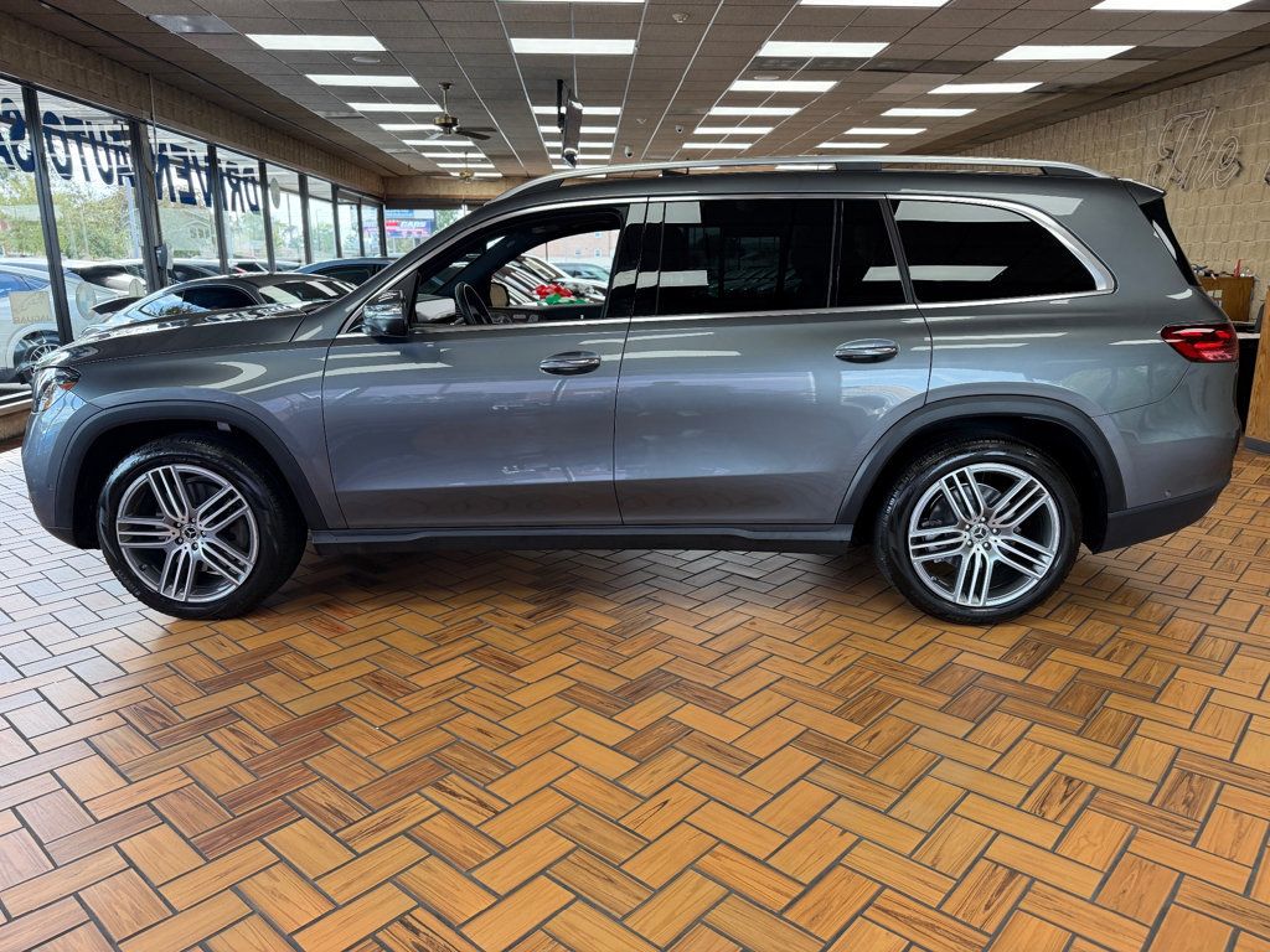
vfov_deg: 56.8
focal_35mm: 24
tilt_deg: -14.2
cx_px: 635
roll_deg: +0.7
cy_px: 476
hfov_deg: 71.6
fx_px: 881
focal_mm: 6.76
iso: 200
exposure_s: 1/235
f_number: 1.78
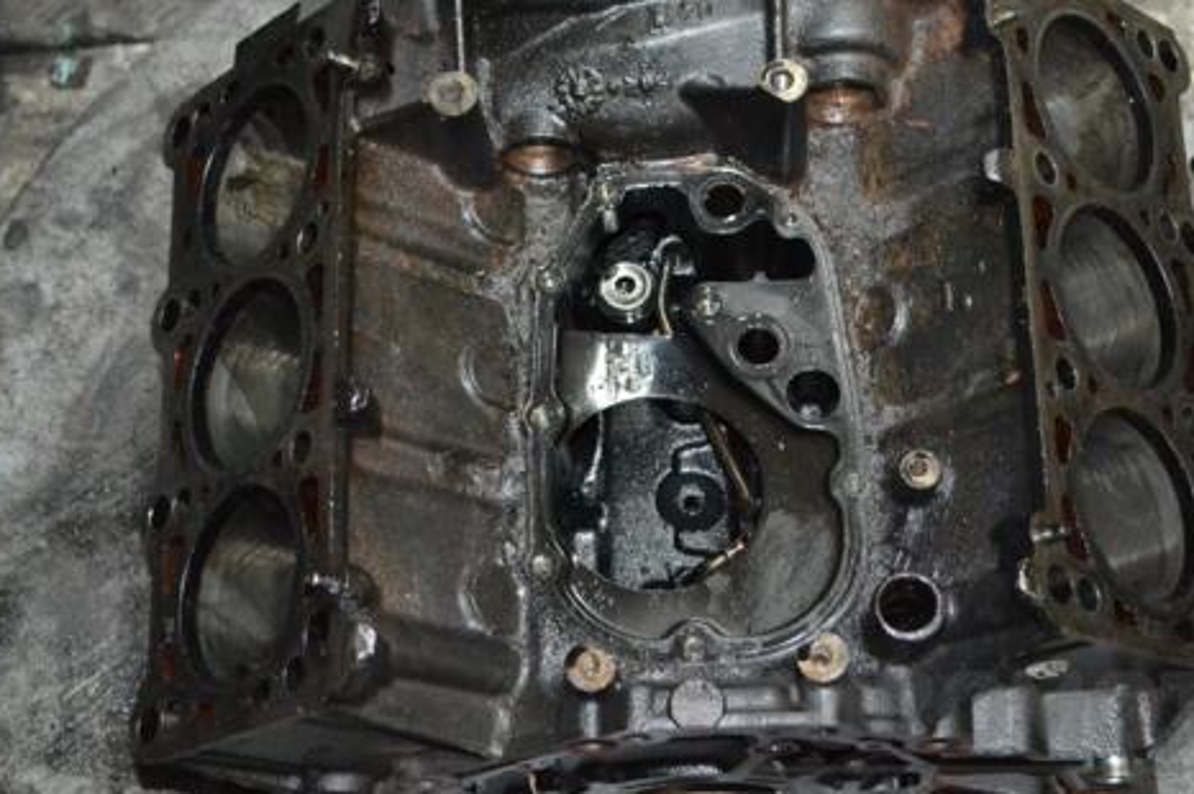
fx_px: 2242
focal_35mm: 68
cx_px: 697
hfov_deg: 29.8
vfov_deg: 20.1
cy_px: 369
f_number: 5
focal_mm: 35
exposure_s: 1/60
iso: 3200
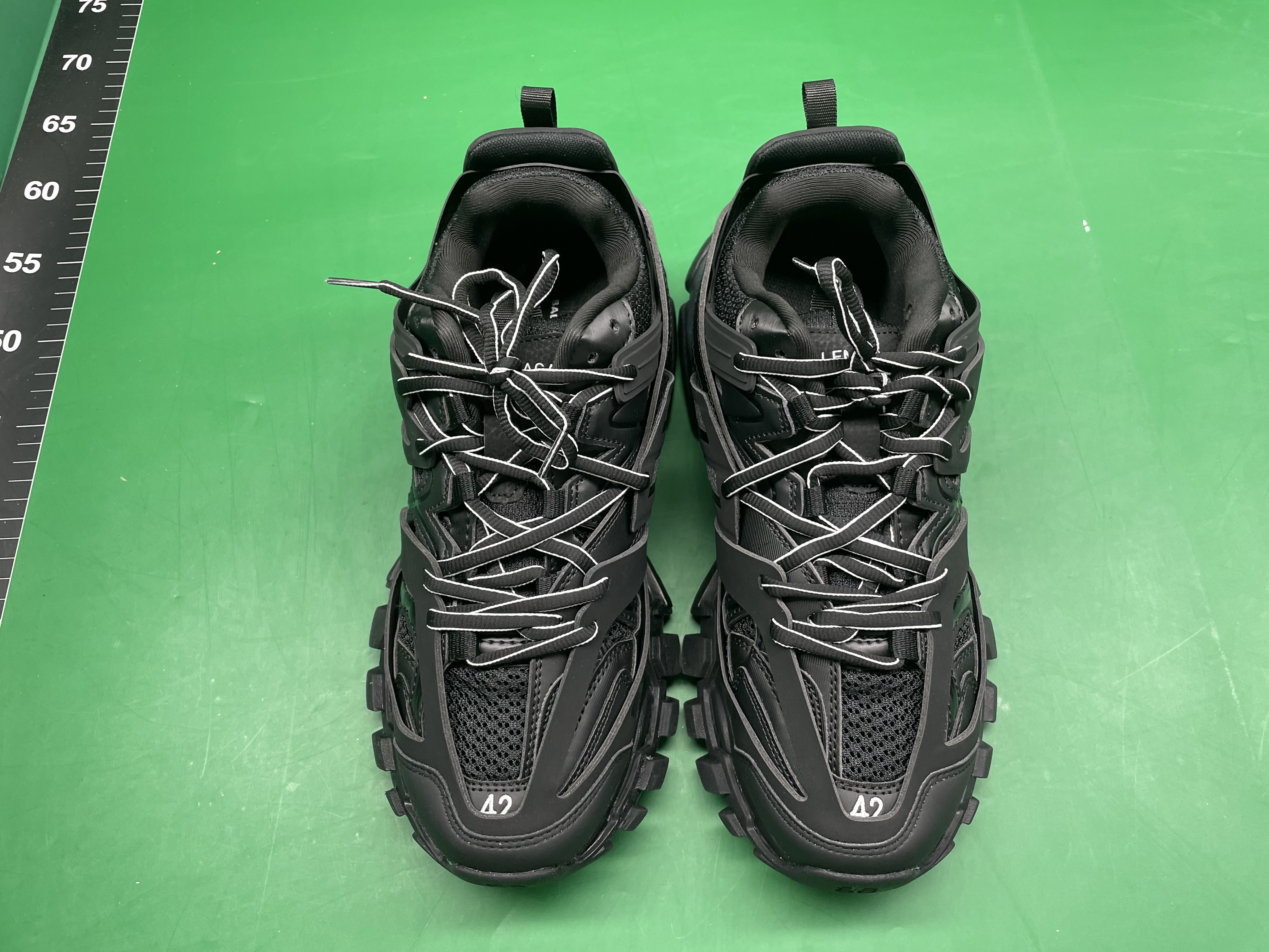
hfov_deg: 67.3
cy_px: 476
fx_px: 953
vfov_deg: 53.1
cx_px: 634
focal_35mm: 26
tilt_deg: -63.5
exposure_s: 1/100
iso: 125
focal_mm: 4.2
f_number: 1.6
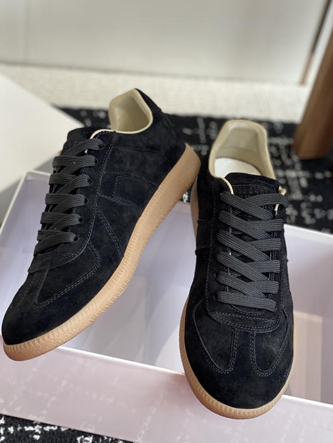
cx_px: 160
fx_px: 833
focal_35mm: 65
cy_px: 220
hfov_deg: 22.6
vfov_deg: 29.8
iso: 50
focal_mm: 6
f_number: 2
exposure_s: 1/122
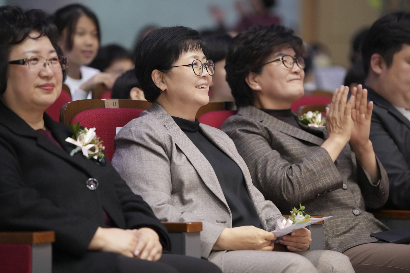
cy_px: 136
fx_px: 1822
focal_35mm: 160
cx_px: 205
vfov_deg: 8.6
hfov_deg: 12.8
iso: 8000
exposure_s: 1/160
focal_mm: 160
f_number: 2.8
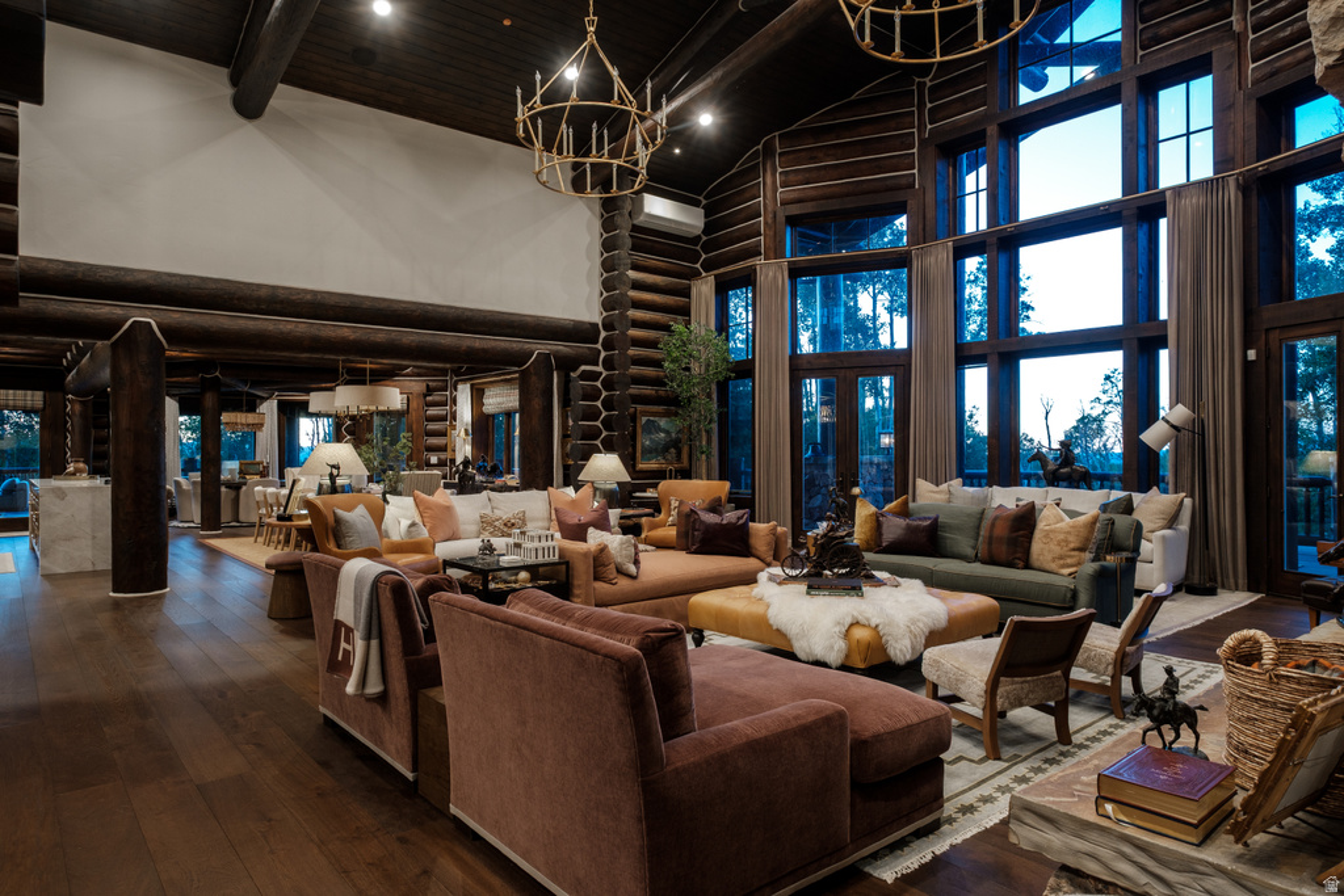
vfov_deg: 59.5
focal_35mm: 21
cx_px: 672
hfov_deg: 81.2
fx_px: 784
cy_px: 448
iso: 400
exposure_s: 1/5
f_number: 4.5
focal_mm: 13.8
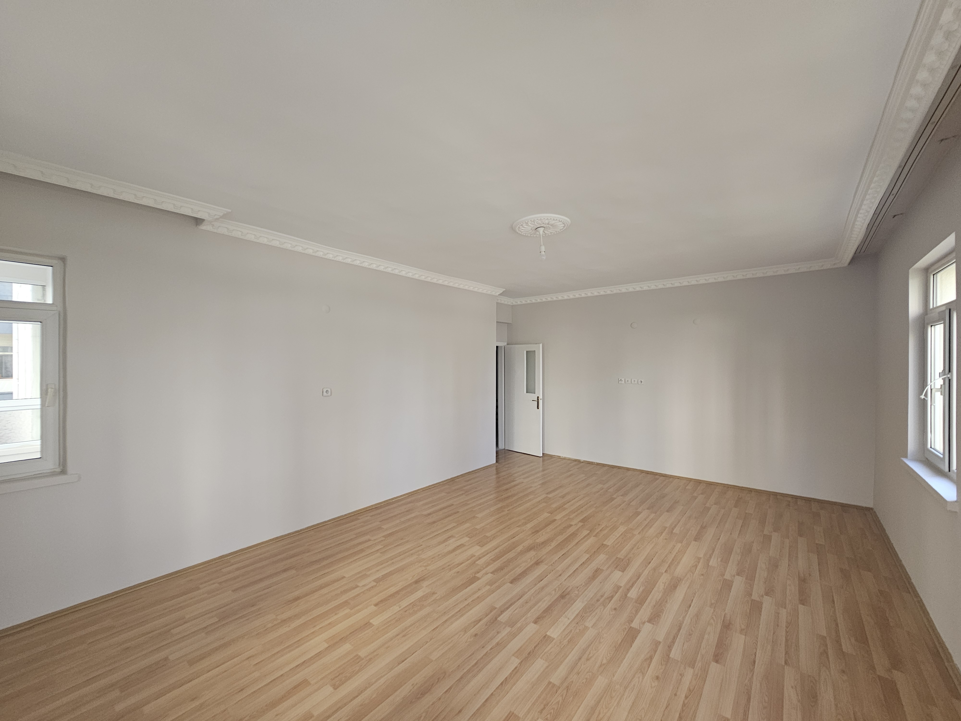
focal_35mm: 13
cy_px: 360
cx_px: 480
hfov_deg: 106.2
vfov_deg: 89.9
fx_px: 361
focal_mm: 2.2
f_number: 2.2
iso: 64
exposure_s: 1/70.8
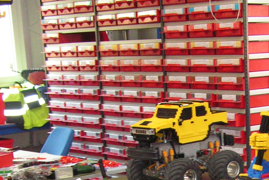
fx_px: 732
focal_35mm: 98
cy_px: 231
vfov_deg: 13.5
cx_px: 246
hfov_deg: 20.4
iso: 200
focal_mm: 6.3
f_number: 2.8
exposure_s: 1/40
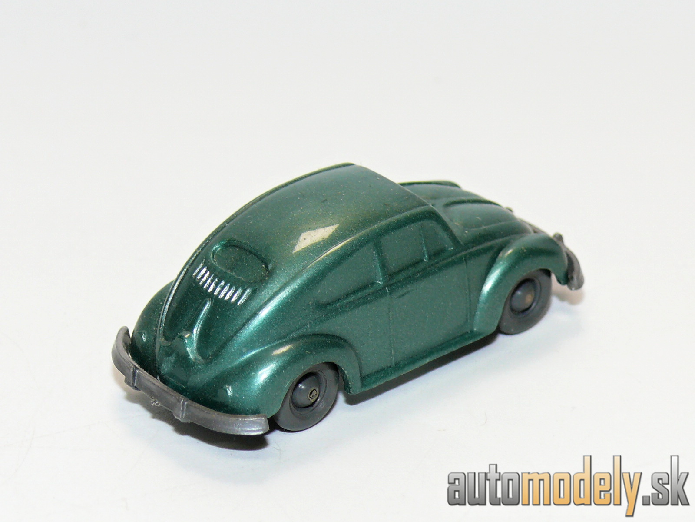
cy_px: 261
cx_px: 348
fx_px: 3152
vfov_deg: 9.5
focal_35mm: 157
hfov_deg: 12.6
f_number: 4
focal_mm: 18.6
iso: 100
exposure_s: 1/30
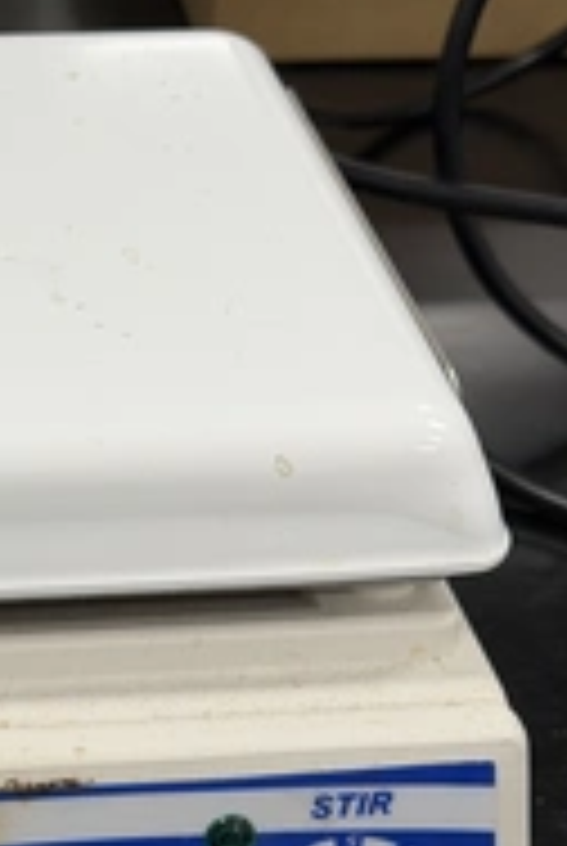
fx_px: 2495
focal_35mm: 106
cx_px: -112
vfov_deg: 19.1
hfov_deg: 12.7
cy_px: 648
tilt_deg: -35.9
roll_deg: -0.4
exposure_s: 1/60
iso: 50
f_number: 1.78
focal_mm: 6.76
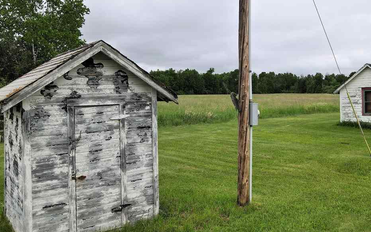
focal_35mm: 35
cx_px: 217
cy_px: 93
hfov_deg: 55.0
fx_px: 354
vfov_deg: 36.1
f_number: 2.8
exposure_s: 1/400
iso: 100
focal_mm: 4.5
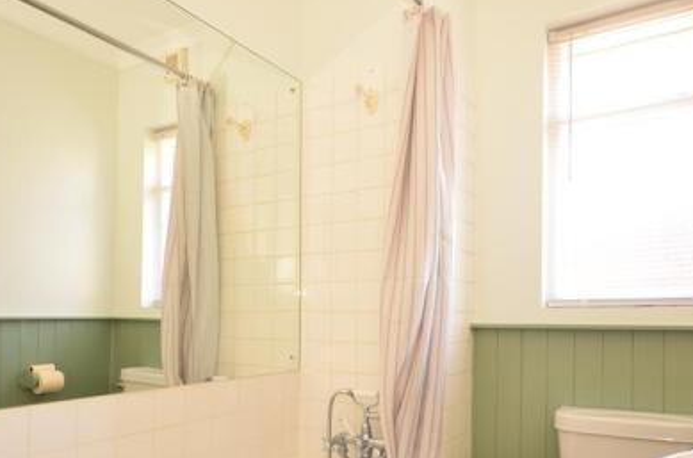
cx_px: 363
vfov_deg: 45.6
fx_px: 534
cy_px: 307
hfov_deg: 65.9
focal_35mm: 28
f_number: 5
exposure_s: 1/13
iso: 200
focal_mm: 11
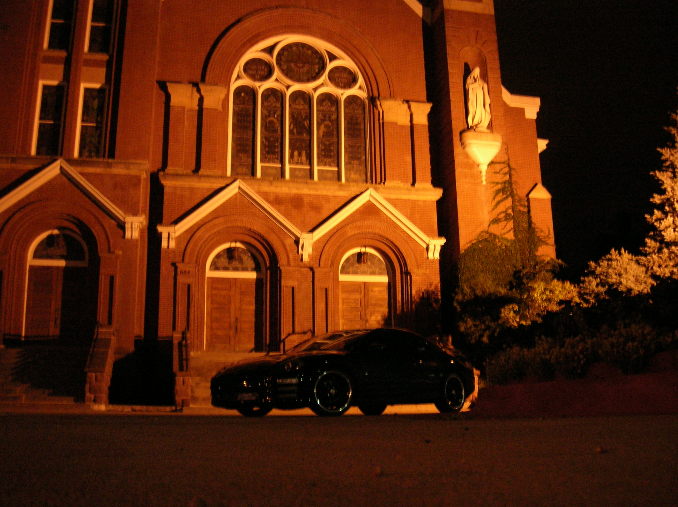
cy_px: 254
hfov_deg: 52.7
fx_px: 685
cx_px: 339
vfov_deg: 40.6
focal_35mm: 35
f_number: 2.9
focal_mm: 5.8
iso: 200
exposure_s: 1/3.4
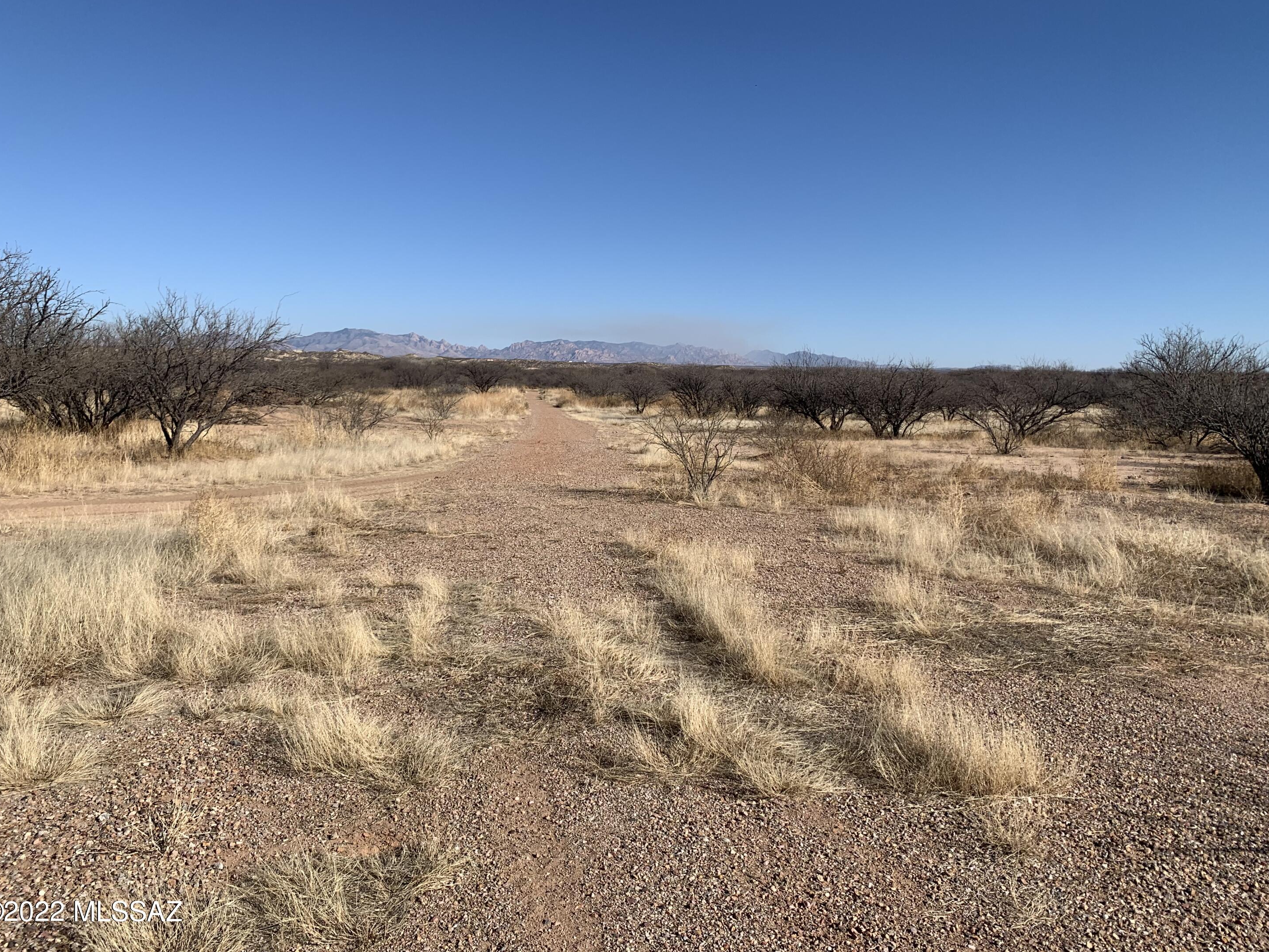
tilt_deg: -3.2
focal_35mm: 27
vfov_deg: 51.4
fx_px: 990
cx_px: 640
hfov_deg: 65.3
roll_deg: -0.4
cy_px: 463
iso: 25
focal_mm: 4.25
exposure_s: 1/3521
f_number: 1.8
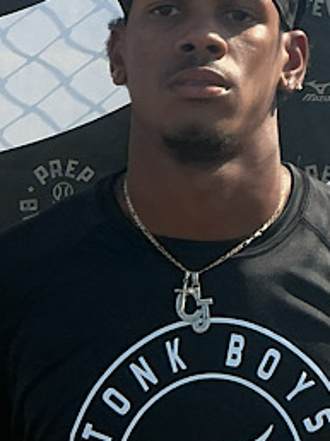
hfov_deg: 32.0
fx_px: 573
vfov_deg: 42.0
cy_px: 191
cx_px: 205
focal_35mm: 45
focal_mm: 3
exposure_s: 1/1221
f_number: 1.8
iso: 25
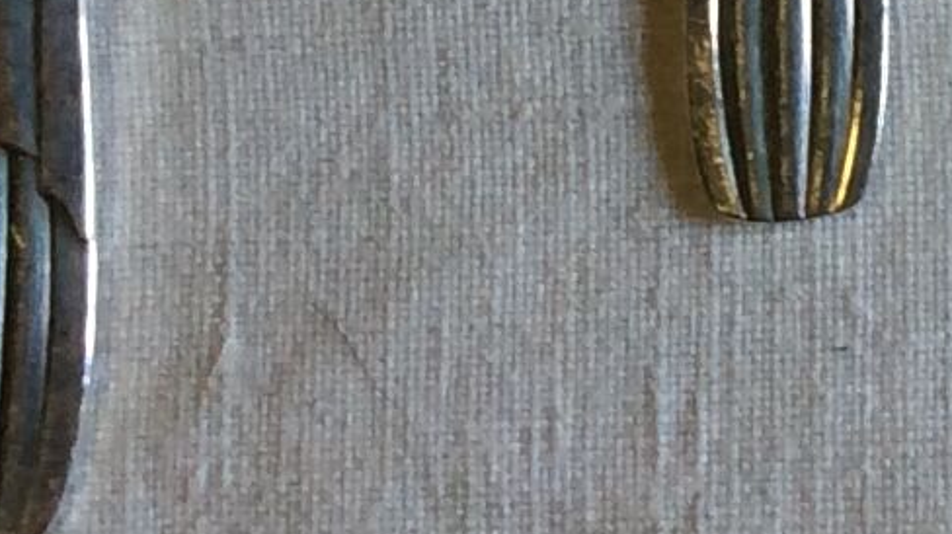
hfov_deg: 11.2
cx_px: 1407
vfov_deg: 6.2
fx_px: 4668
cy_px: -854
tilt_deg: -79.2
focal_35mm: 185
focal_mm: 3.3
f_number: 2.4
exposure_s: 1/25
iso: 50
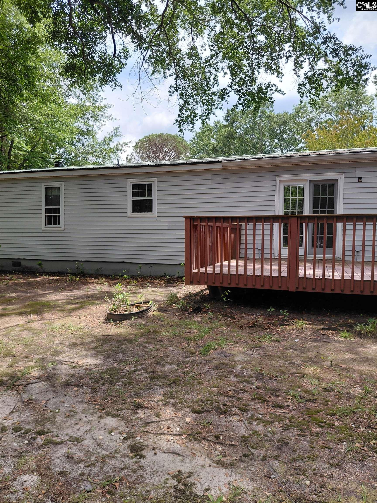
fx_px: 363
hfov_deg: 54.9
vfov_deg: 69.4
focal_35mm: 25
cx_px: 188
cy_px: 252
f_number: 1.8
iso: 50
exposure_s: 1/985
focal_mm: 4.69
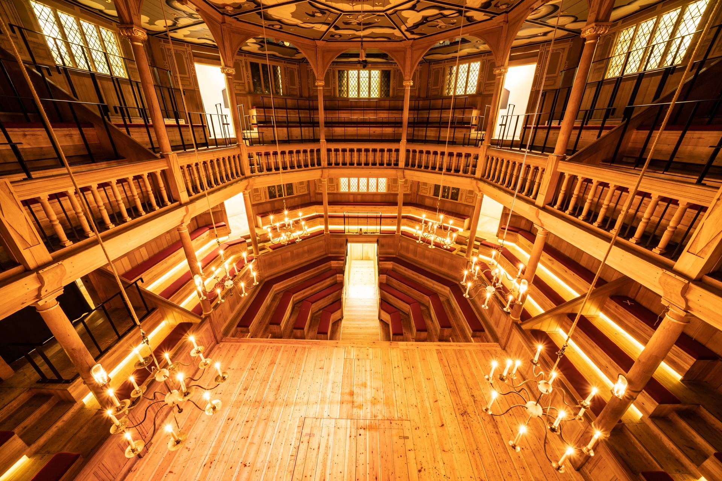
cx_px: 361
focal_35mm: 12
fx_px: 241
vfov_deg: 90.0
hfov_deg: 112.6
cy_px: 240
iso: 200
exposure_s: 2.5
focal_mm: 12
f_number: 8
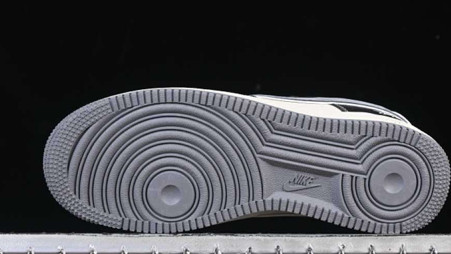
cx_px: 247
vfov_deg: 12.5
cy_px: 118
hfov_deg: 22.0
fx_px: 1160
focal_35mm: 97
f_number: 7.1
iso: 160
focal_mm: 50
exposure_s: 1/60
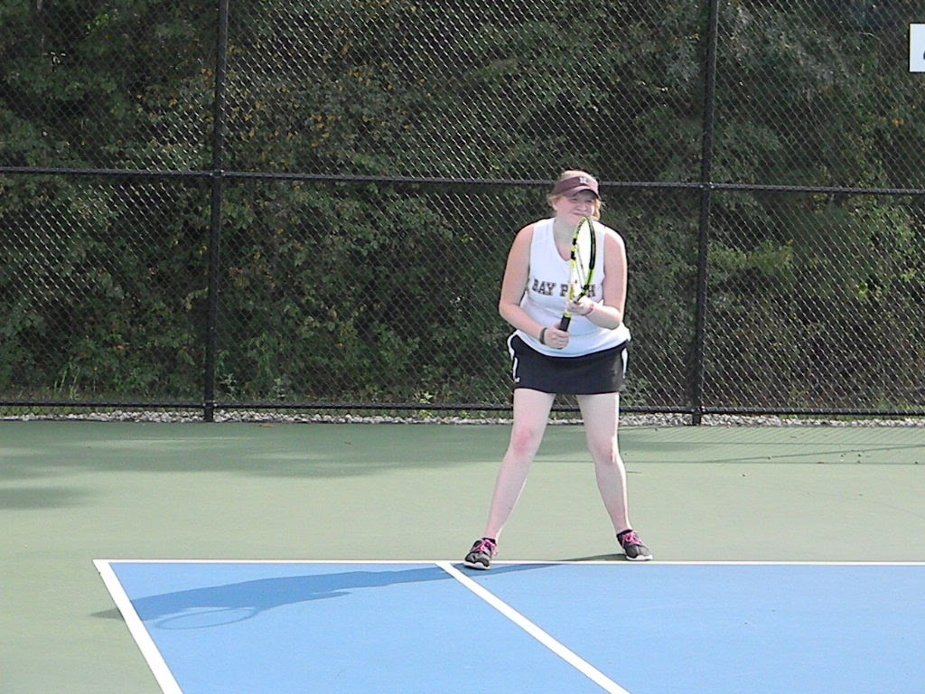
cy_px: 347
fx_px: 2779
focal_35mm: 104
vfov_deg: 14.2
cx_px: 462
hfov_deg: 18.9
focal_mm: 19
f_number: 9.4
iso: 640
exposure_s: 1/249
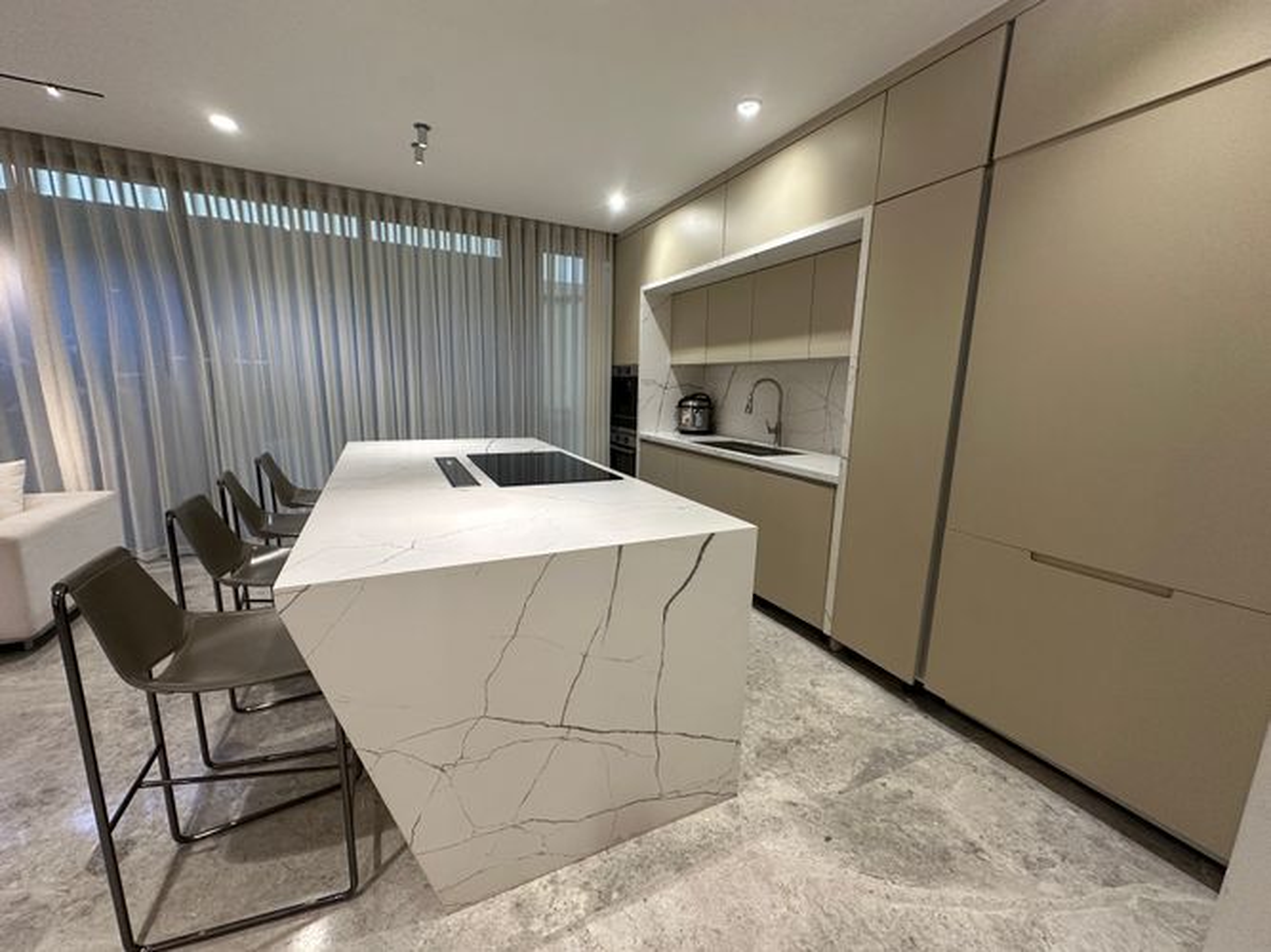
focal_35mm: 14
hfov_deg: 102.1
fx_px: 514
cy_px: 476
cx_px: 636
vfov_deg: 85.7
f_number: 2.2
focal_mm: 2.22
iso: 200
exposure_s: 1/120
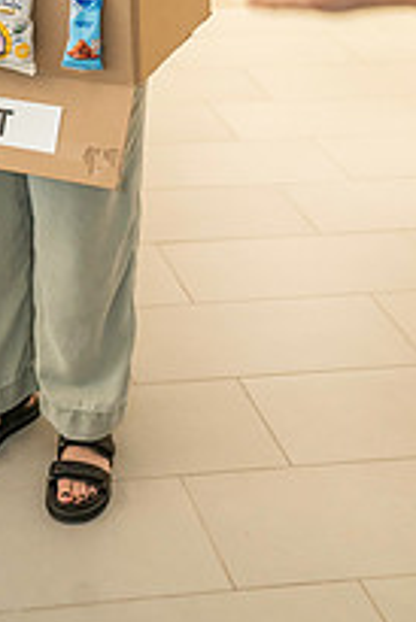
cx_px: 24
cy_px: -24
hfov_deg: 15.0
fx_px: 1557
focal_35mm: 90
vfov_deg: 21.7
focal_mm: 41
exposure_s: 1/160
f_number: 4
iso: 2500
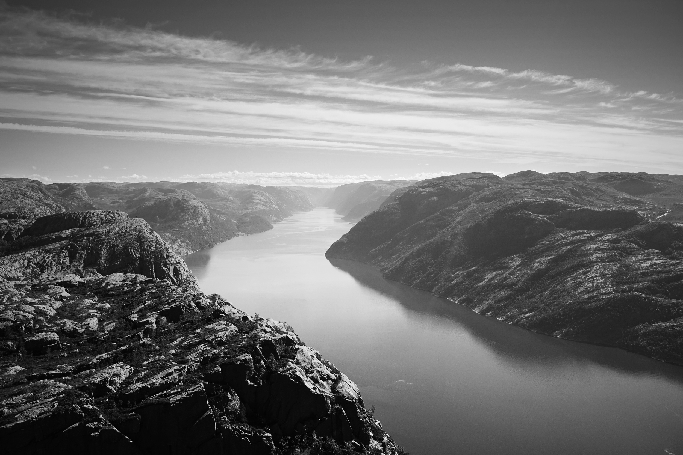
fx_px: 588
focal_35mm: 31
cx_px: 342
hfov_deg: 60.3
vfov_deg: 42.3
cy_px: 228
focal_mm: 11.22
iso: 125
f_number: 4
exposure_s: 1/200
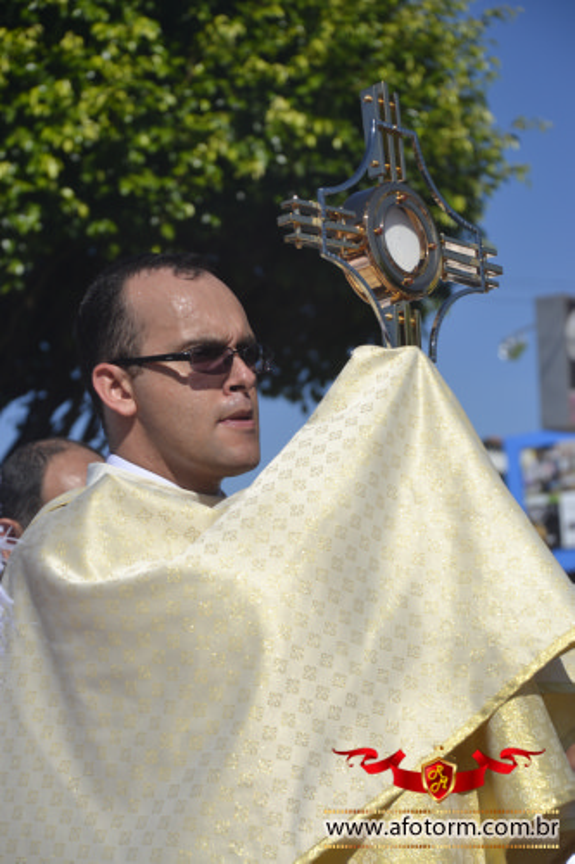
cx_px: 288
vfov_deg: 16.1
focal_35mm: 128
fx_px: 3057
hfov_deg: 10.7
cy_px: 432
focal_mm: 85
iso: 100
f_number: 7.1
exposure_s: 1/800
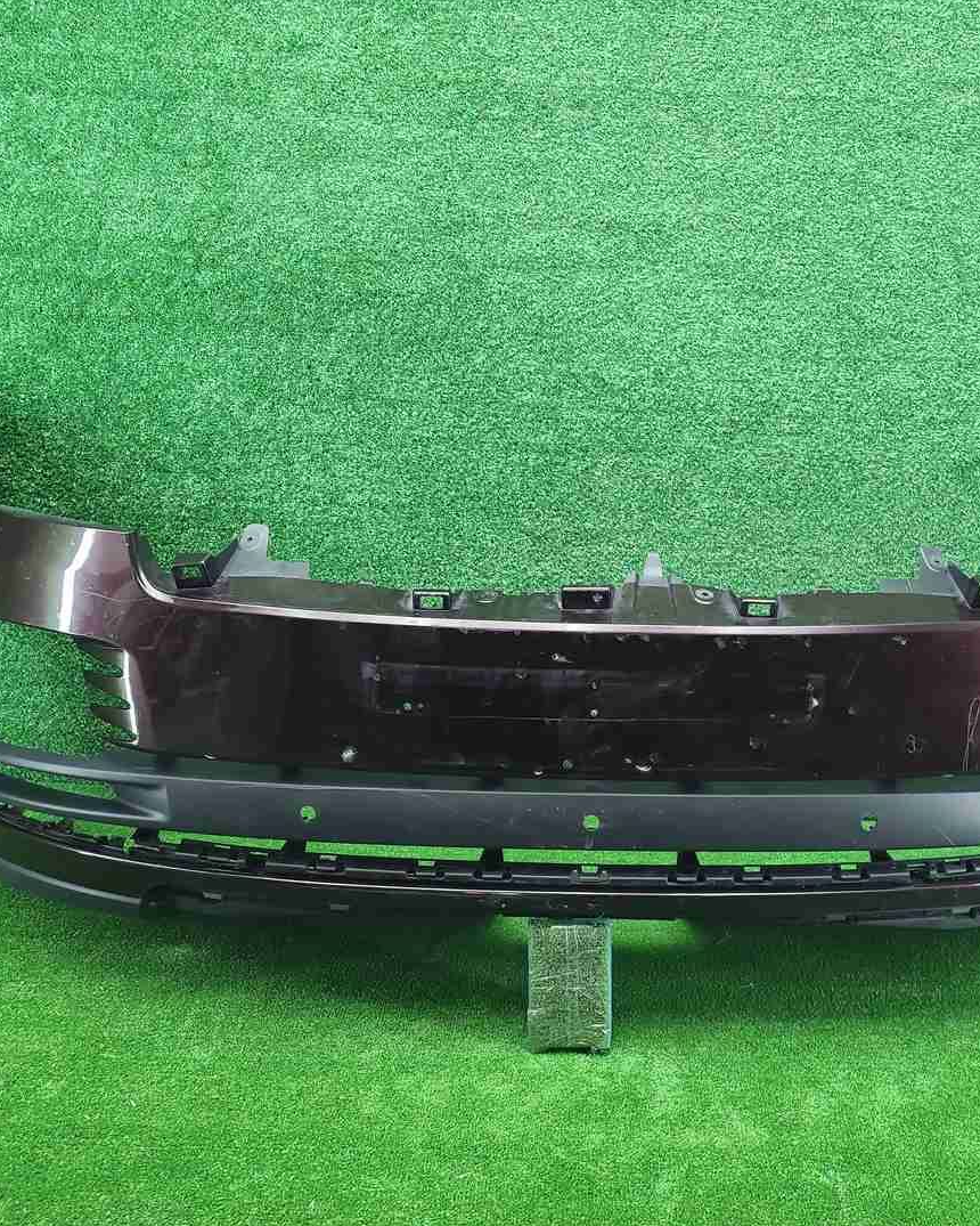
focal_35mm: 34
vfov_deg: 52.8
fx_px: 1233
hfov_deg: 42.9
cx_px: 631
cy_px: 611
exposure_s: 1/50
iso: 276
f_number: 1.8
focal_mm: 5.4
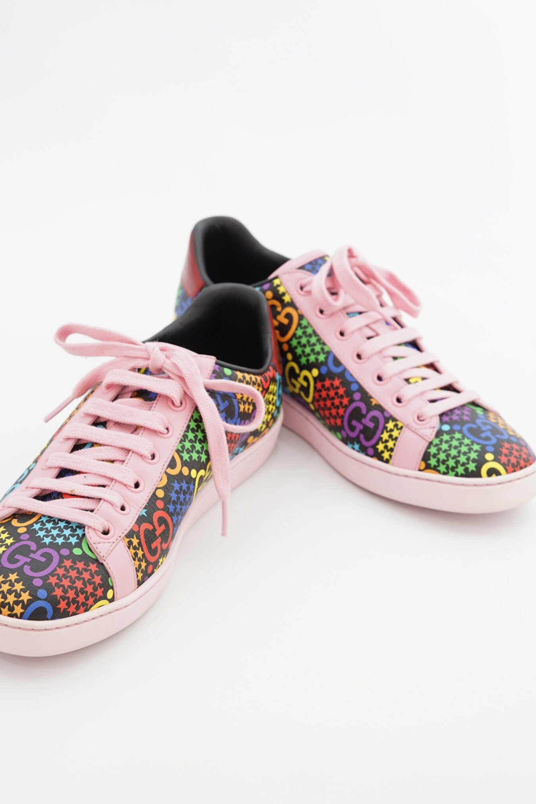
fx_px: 1407
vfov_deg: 31.9
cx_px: 256
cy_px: 444
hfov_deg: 21.6
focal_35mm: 63
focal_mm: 50
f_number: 6.3
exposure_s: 1/6
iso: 400
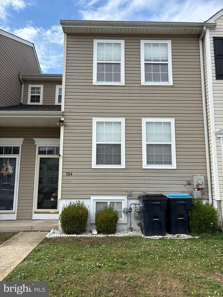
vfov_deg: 67.3
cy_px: 148
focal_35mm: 26
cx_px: 112
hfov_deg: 53.0
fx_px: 223
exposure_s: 1/2141
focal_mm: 5.96
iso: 50
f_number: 1.6
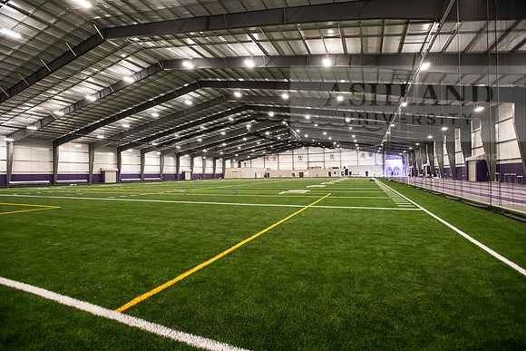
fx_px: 248
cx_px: 263
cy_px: 176
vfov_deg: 70.5
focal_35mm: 17
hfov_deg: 93.3
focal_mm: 17
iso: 1600
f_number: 4
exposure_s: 1/125
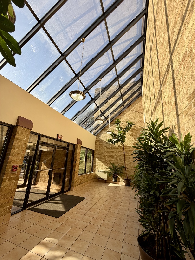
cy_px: 130
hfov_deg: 85.7
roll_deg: -3.1
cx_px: 98
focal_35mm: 14
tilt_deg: +17.7
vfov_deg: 102.1
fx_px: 105
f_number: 2.2
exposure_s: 1/502
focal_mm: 2.22
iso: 50
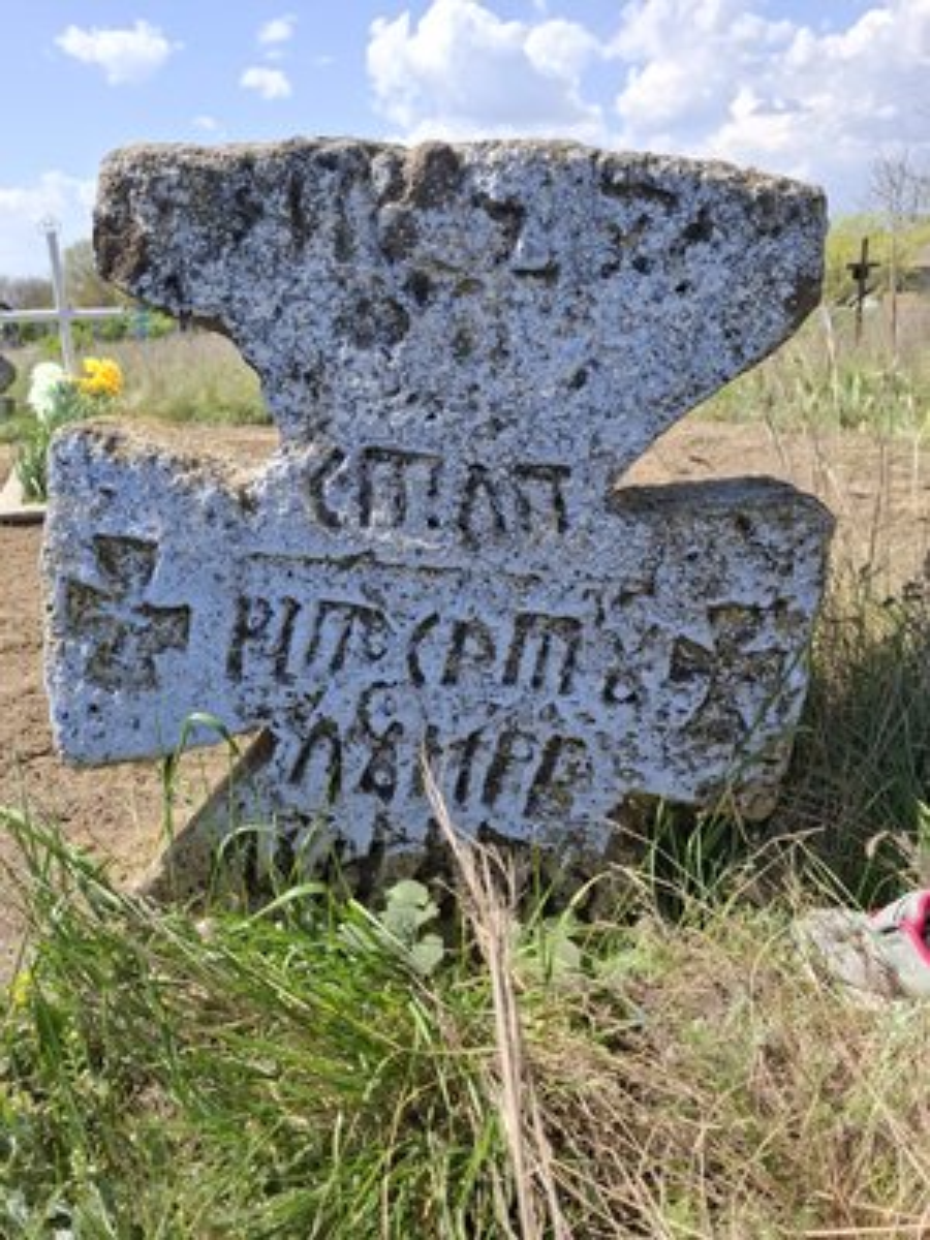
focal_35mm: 23
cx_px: 465
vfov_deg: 73.9
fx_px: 824
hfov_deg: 58.9
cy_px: 620
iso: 50
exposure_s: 1/1506
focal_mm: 5.54
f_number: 1.8
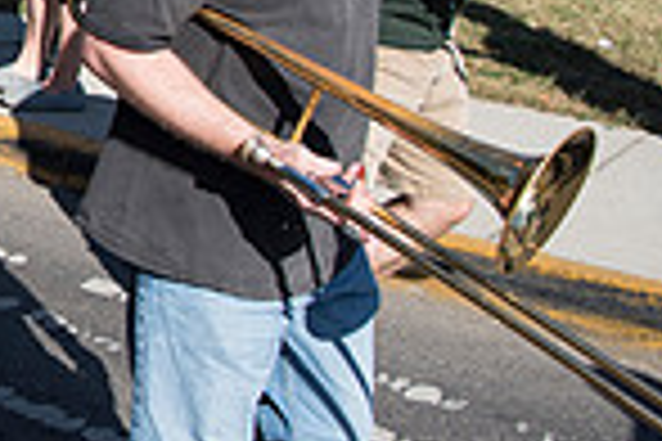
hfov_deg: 17.8
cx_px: -486
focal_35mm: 95
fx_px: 1747
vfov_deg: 13.9
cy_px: -115
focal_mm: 24
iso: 250
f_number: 4.5
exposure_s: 1/1600
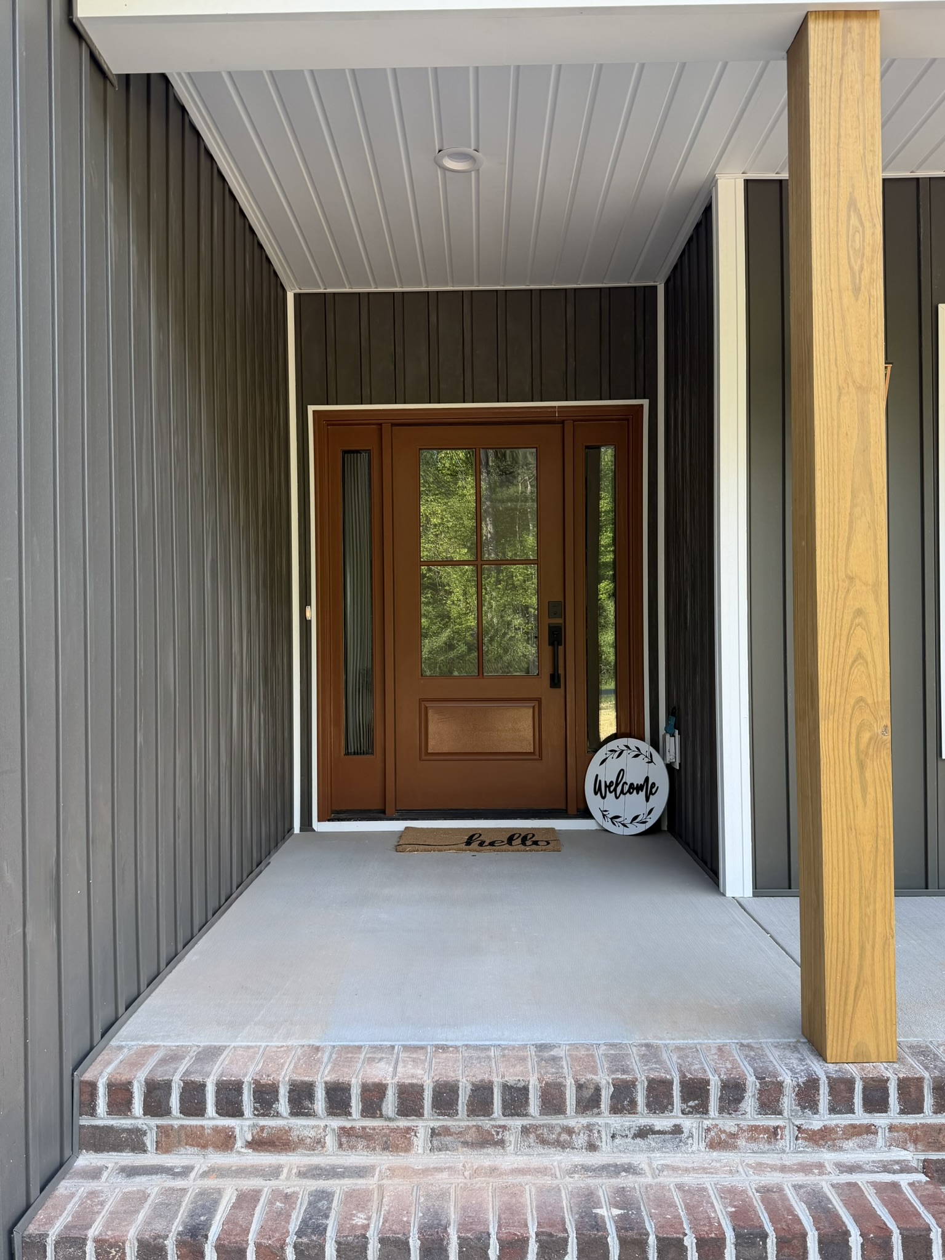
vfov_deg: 71.6
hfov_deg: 56.8
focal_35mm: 24
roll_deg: +0.4
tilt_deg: +0.1
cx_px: 472
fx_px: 874
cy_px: 630
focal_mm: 6.76
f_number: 1.78
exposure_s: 1/162
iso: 64
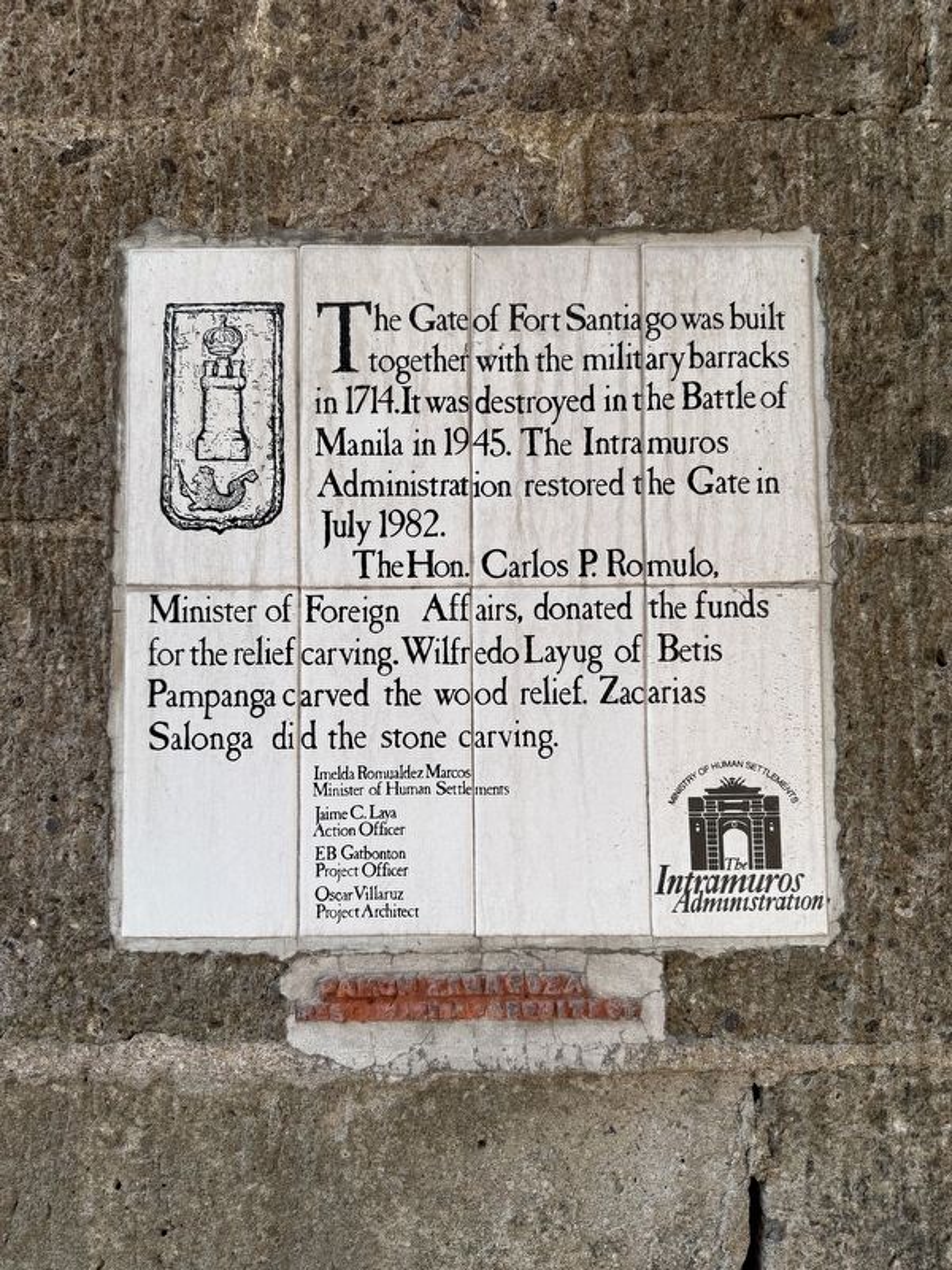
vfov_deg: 71.6
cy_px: 635
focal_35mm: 24
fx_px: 880
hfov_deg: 56.8
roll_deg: -0.2
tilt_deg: +2.1
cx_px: 476
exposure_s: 1/220
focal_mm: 6.76
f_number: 1.78
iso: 64
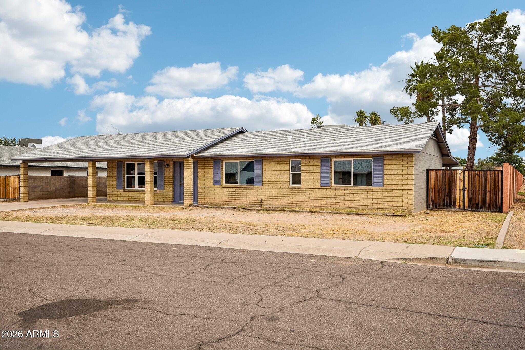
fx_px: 474
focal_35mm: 32
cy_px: 175
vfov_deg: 40.5
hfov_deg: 58.0
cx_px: 262
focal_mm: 32.5
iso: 400
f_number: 8
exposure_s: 1/1000
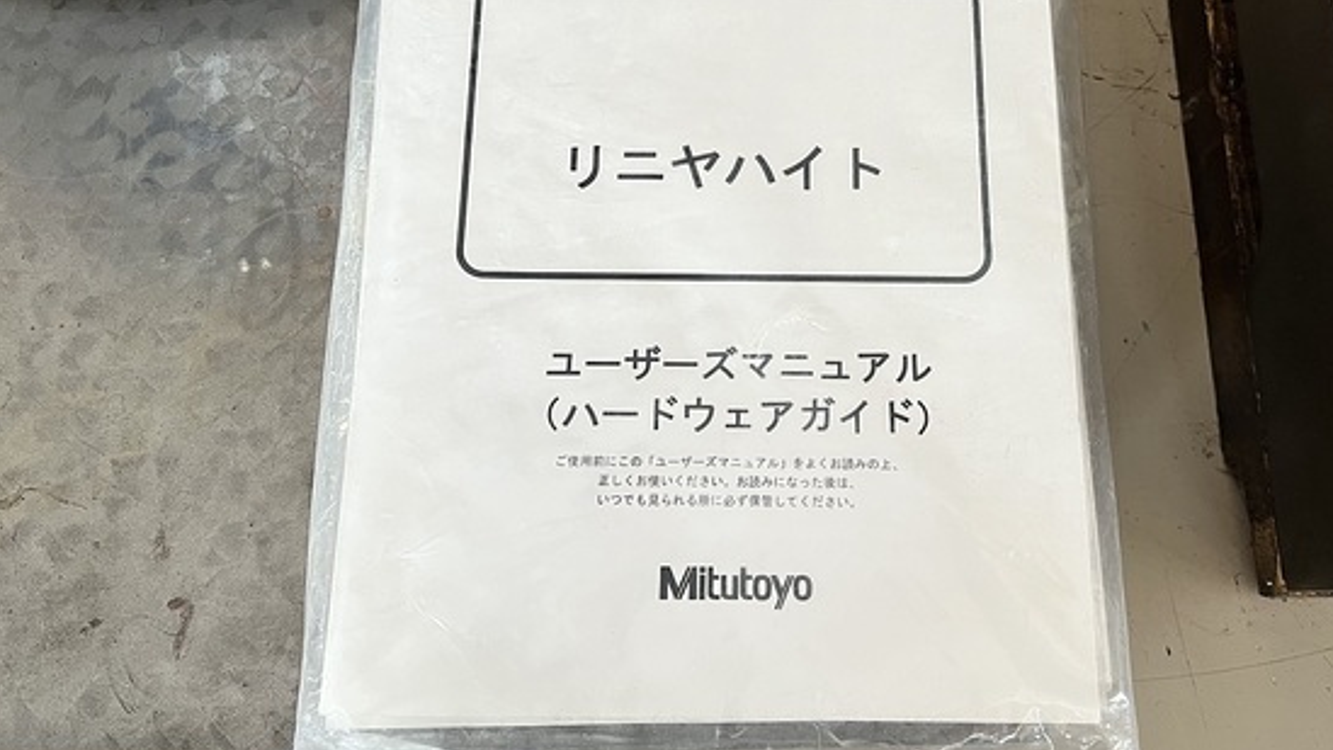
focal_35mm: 33
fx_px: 1167
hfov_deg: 59.4
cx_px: 731
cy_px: 223
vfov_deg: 35.1
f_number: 1.5
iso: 125
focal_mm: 5.7
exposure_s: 1/89
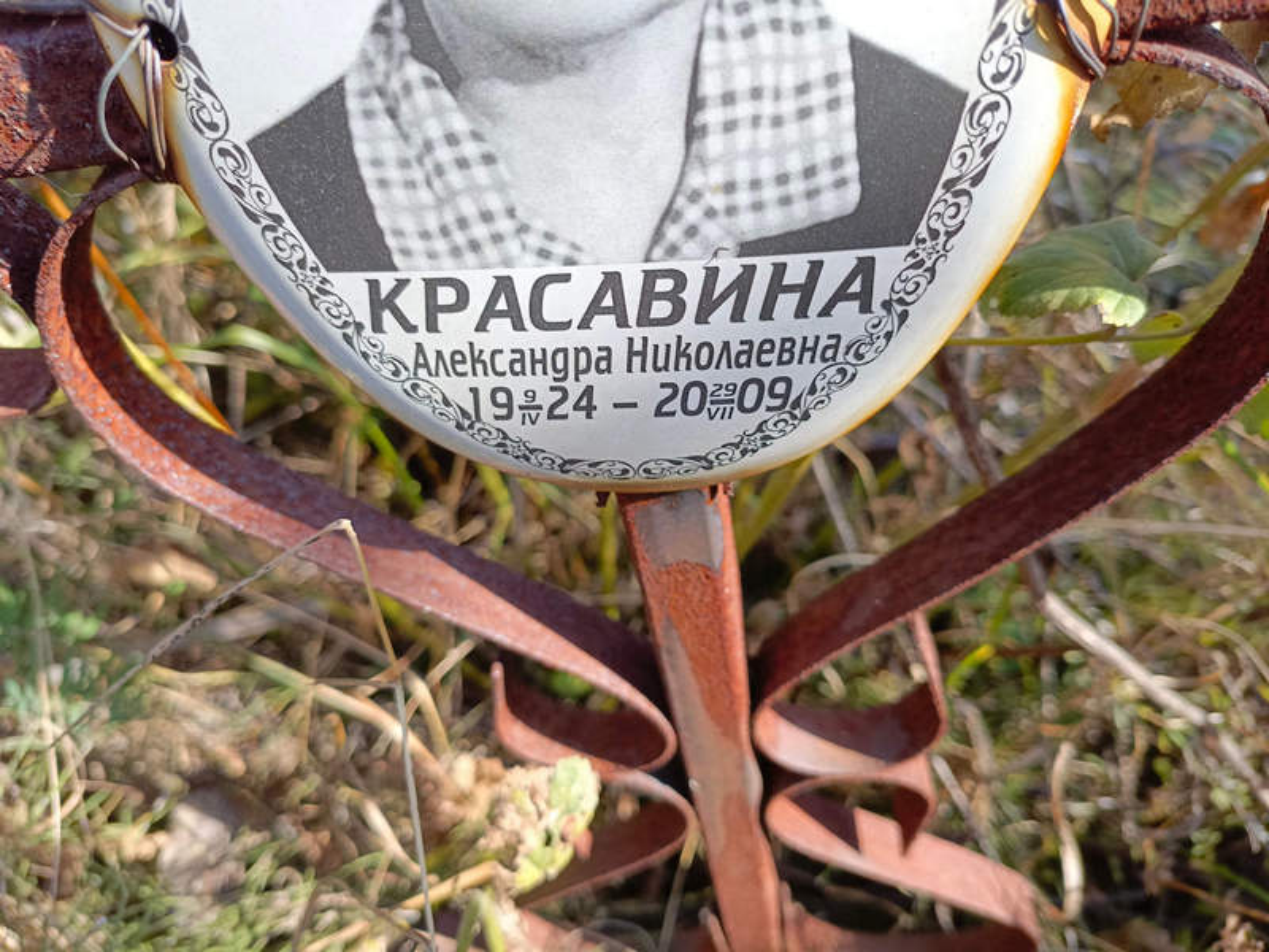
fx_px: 916
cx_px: 634
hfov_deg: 69.4
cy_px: 476
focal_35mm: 25
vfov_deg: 54.9
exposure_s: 1/237
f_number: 1.69
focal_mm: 4.76
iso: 112
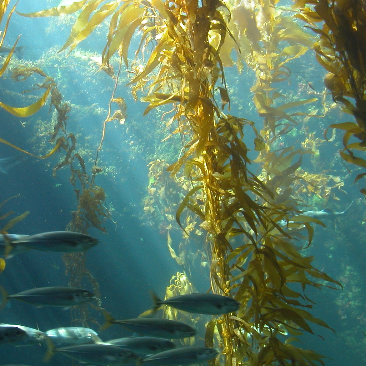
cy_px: 198
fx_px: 658
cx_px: 112
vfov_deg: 31.1
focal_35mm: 55
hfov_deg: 30.8
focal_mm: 8.9
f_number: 2.8
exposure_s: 1/14.5
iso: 100
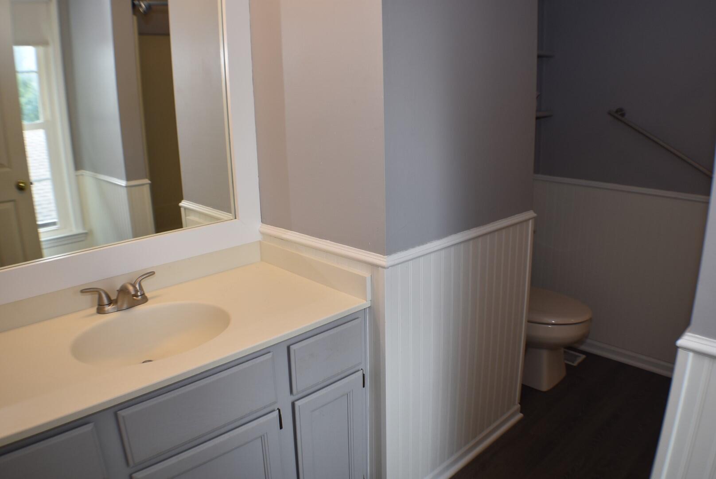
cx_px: 358
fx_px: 687
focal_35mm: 34
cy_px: 240
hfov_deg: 55.1
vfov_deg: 38.4
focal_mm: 23
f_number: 4
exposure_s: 1/60
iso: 220
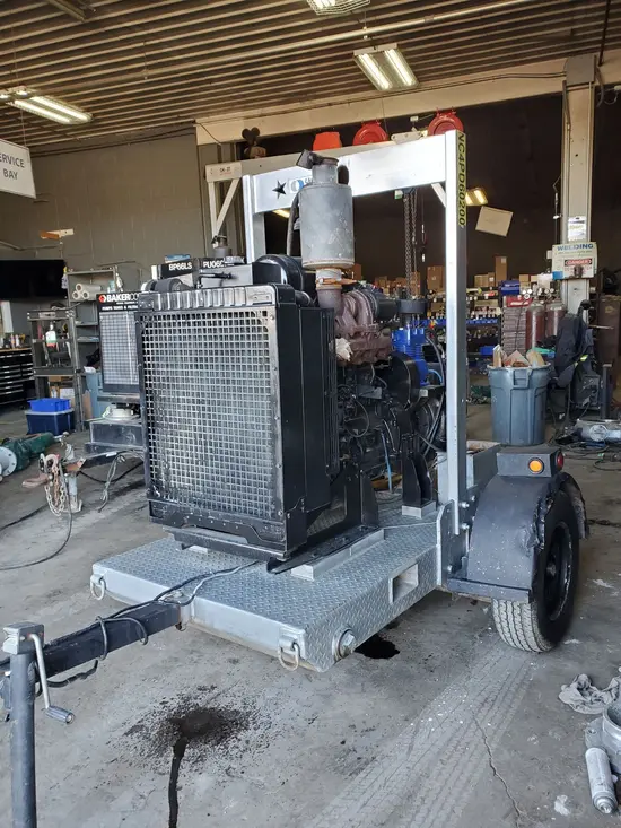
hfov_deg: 53.1
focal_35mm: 26
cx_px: 310
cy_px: 414
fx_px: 622
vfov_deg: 67.3
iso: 200
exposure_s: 1/59
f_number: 2.4
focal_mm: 4.3
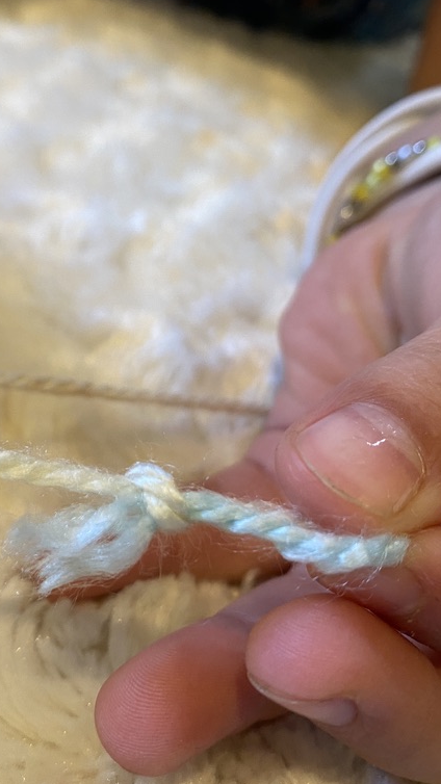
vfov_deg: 54.0
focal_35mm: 37
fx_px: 769
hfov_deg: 31.8
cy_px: 390
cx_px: 152
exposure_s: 1/60
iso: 160
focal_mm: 4.25
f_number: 1.8
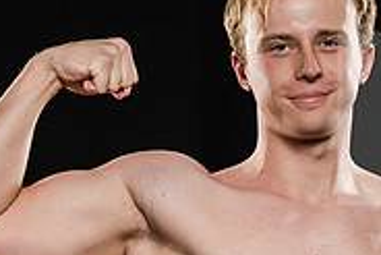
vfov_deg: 4.4
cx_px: 275
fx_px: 3336
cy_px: 283
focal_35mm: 315
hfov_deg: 6.5
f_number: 6.3
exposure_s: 1/250
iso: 320
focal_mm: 100
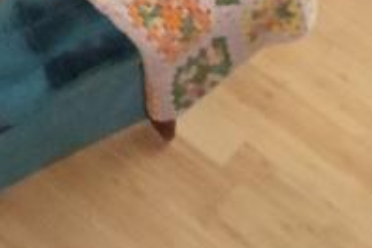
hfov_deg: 8.3
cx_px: -336
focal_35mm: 237
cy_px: -445
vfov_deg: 5.5
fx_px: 2449
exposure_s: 1/30
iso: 800
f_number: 3.5
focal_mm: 6
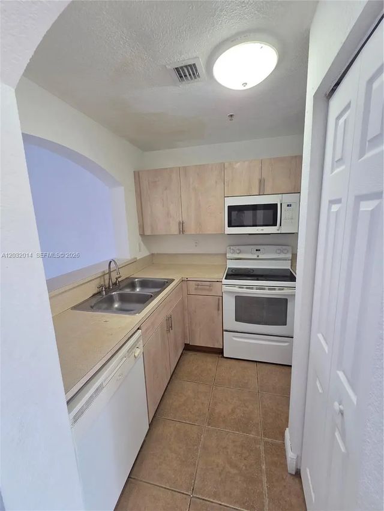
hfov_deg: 89.9
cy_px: 256
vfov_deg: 106.2
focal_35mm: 13
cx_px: 192
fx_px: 192
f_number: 2.2
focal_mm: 2.2
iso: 200
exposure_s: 1/60
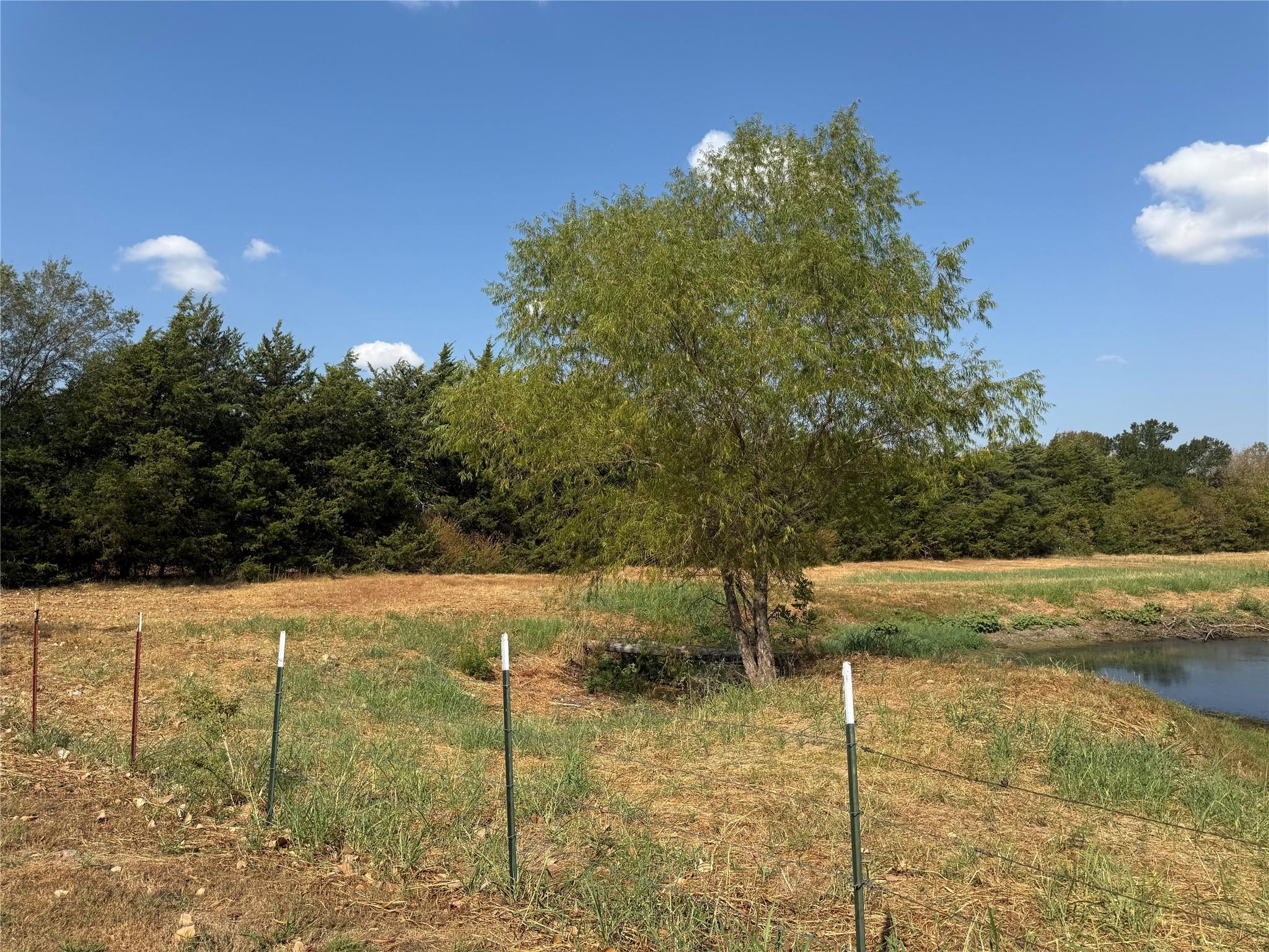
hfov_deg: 71.6
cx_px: 634
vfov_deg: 56.8
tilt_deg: +4.7
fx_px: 880
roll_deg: +0.7
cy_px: 476
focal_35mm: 24
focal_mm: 6.76
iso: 80
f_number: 1.78
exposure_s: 1/4673
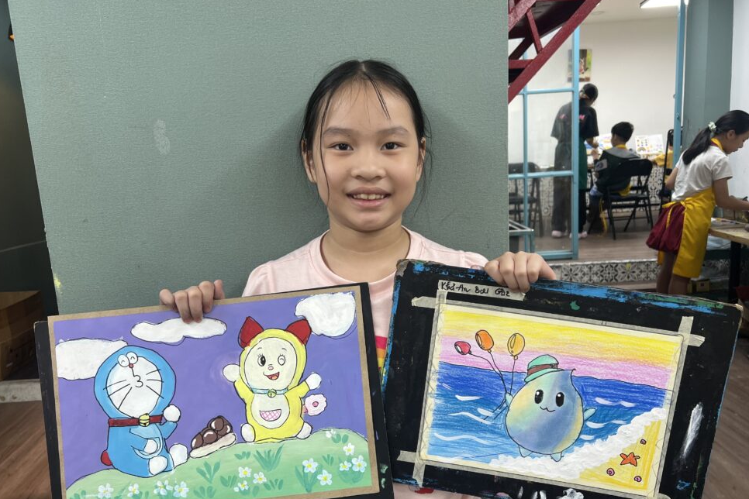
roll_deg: +4.1
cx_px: 367
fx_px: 583
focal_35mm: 28
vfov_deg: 46.4
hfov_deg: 65.5
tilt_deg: -10.2
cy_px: 260
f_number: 1.5
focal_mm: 5.7
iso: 64
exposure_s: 1/100
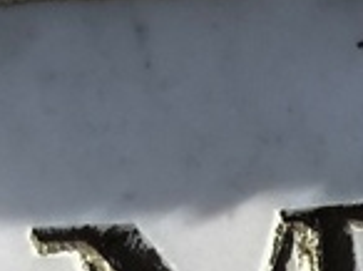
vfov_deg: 5.3
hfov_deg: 6.8
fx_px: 2869
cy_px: 579
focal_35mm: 274
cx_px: 924
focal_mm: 4.71
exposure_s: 1/545
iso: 50
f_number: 1.7
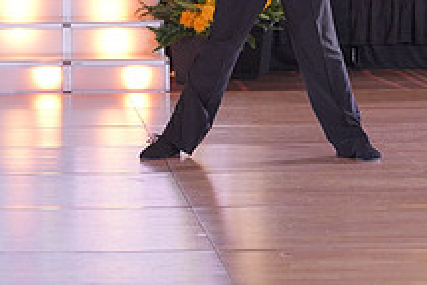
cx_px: -2
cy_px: -96
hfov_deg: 11.8
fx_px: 2040
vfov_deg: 7.9
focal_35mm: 172
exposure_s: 1/400
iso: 2500
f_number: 4
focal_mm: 64
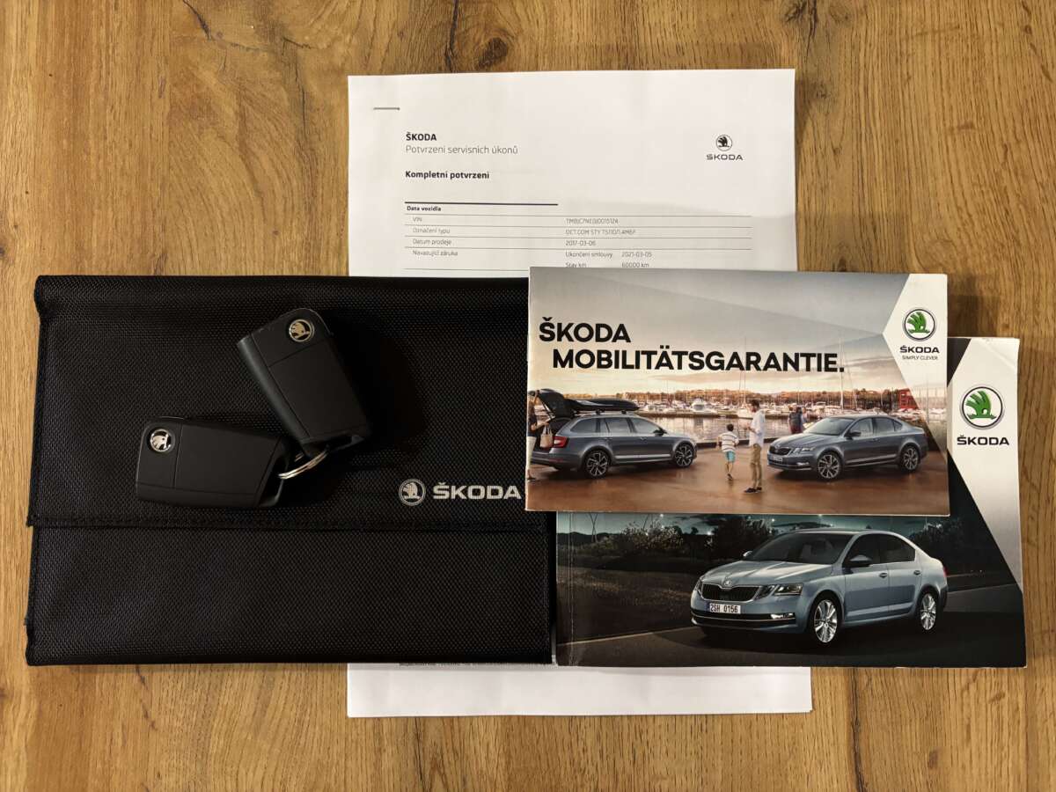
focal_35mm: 26
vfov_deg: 53.1
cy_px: 396
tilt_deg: -85.9
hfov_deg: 67.3
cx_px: 528
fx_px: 793
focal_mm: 5.96
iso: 500
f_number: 1.6
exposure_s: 1/33
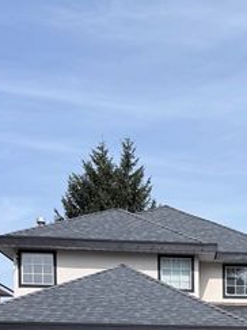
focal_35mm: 66
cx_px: 259
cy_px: 422
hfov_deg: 21.3
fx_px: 628
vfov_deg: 25.5
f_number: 1.78
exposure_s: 1/4975
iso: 80
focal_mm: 6.76
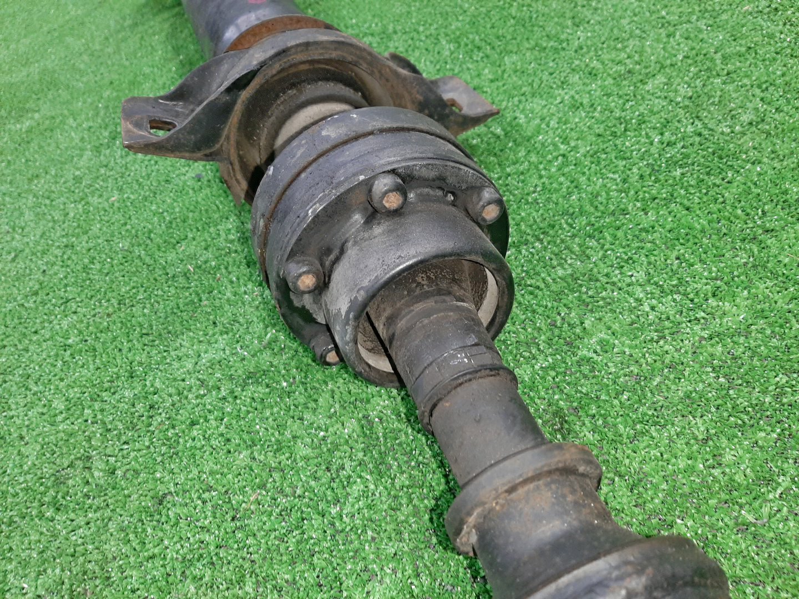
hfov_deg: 67.3
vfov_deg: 53.1
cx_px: 400
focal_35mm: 26
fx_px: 600
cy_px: 300
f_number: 1.7
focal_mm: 3.93
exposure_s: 1/33
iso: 178
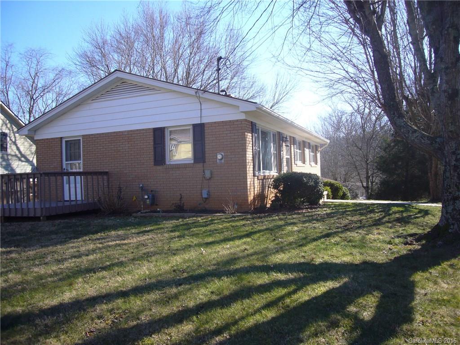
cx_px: 230
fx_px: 372
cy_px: 172
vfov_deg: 49.7
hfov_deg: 63.4
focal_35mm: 28
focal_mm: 4.6
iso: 80
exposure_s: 1/400
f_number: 2.8
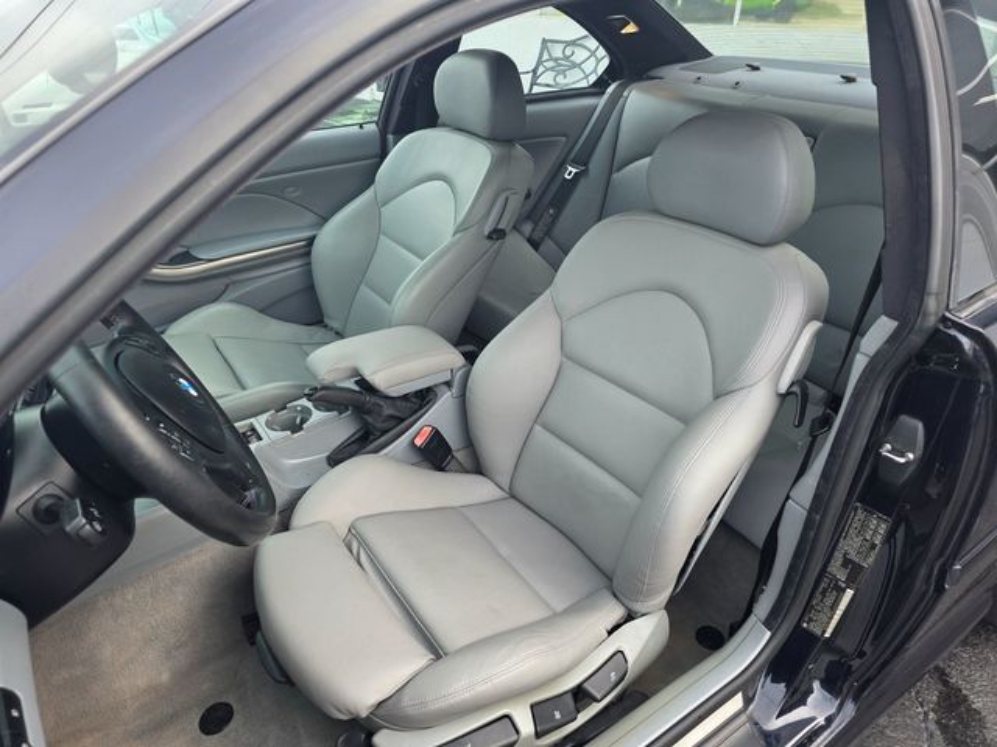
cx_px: 498
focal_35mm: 23
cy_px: 374
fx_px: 662
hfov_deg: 73.9
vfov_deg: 58.9
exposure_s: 1/180
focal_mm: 6.3
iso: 40
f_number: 1.7
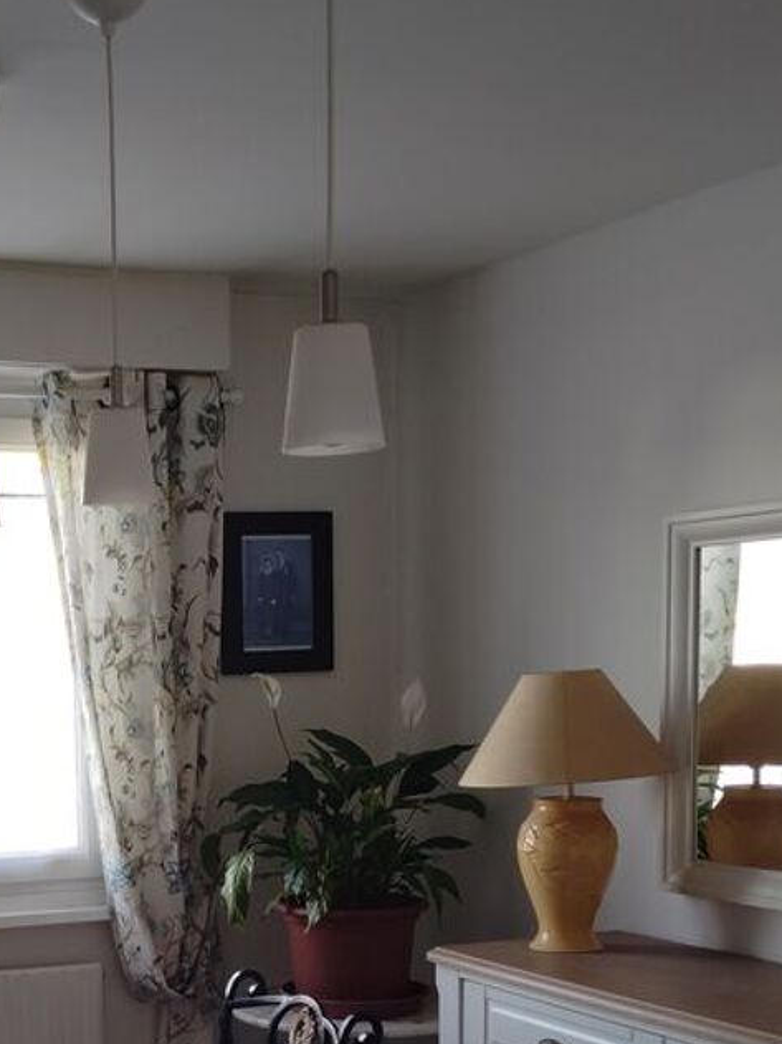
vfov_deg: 31.8
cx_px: 66
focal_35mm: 59
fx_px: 1778
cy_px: 850
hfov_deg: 24.1
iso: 305
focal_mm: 4.22
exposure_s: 1/100
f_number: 1.8
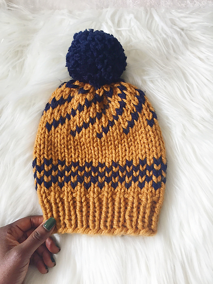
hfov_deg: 48.2
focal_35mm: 29
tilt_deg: -74.2
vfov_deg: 61.7
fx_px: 238
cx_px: 106
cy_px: 142
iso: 50
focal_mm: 4.15
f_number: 2.2
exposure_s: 1/33
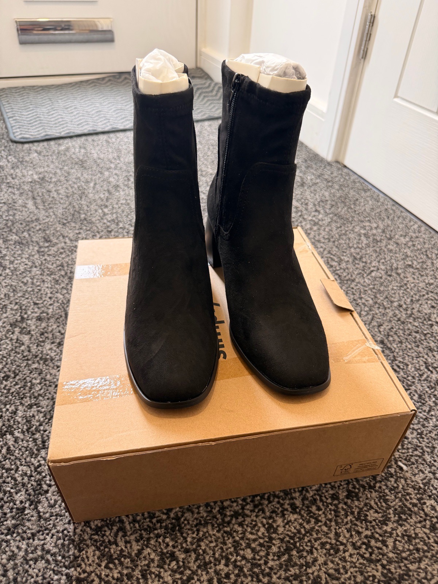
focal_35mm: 24
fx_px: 405
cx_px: 219
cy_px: 292
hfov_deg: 56.8
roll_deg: -3.3
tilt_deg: -38.4
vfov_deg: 71.6
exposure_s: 1/106
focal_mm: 6.76
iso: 200
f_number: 1.78
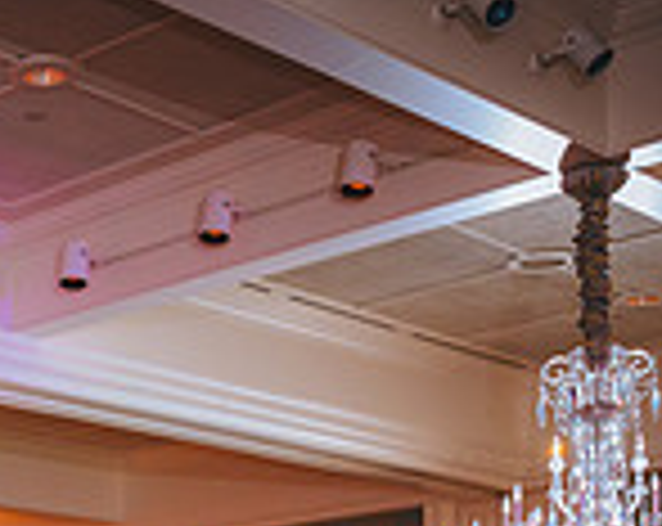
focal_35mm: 89
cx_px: -189
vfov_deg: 15.9
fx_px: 1740
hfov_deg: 19.9
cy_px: 778
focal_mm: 24
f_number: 2.8
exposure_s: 1/60
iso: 2500
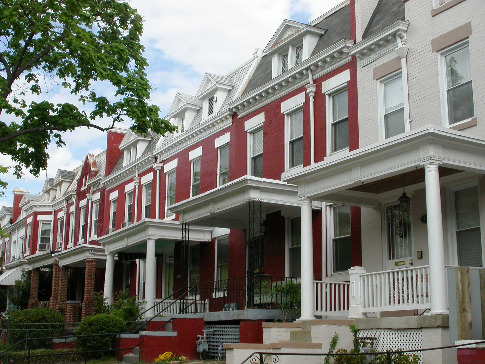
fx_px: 715
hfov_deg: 37.5
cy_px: 182
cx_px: 242
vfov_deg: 28.6
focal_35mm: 51
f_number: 5.8
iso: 100
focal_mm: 10.6
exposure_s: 1/335
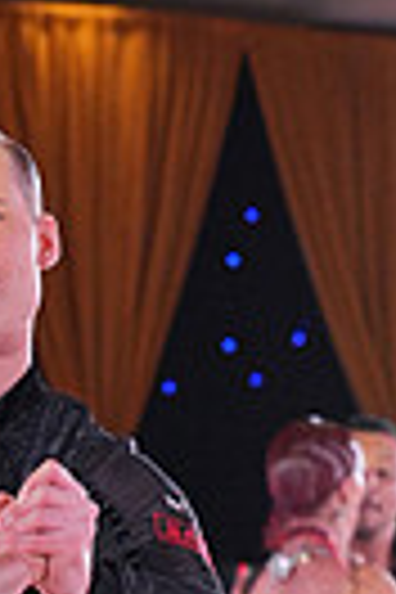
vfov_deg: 9.1
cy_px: 891
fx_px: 3630
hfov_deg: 6.2
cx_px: -236
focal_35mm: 220
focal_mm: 50
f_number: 4
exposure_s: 1/500
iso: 2500
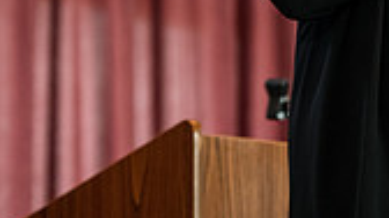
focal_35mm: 398
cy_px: -194
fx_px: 4100
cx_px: 465
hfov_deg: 5.4
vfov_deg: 3.0
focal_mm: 110
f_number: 3.5
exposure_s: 1/200
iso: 1600
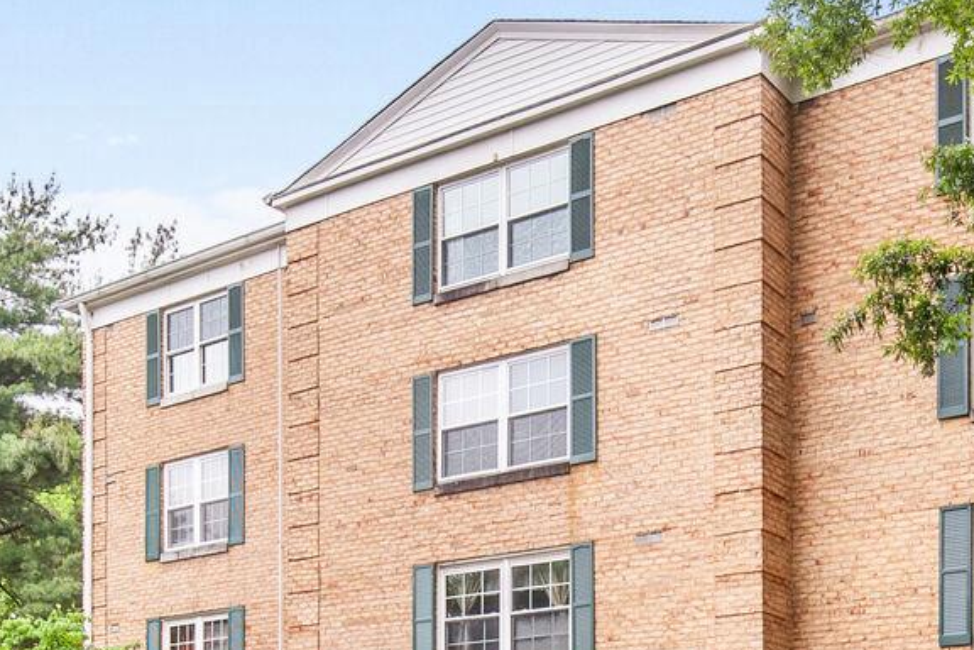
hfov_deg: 40.7
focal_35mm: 48
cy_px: 701
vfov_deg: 26.1
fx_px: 1299
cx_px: 634
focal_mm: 16
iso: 200
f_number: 8
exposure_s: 1/160
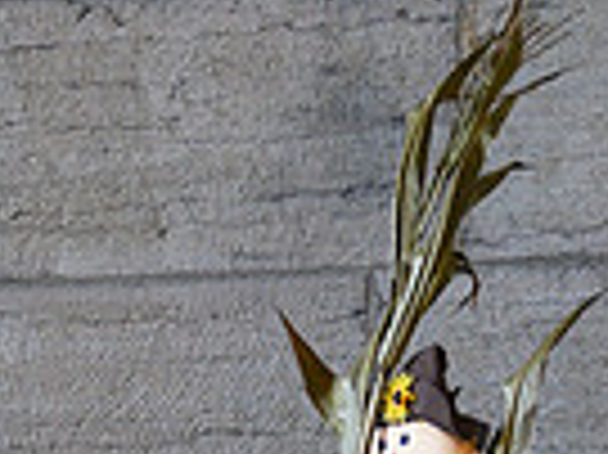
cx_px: -414
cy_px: 755
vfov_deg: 7.0
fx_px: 3633
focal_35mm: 207
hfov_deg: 9.2
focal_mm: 50
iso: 2000
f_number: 3.2
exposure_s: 1/500
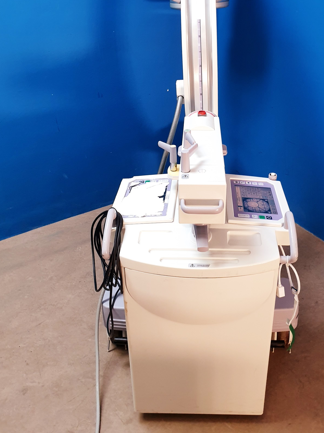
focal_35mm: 33
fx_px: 412
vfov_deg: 54.7
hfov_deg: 42.7
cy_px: 160
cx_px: 196
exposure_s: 1/50
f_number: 2.4
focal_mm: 4.3
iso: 160
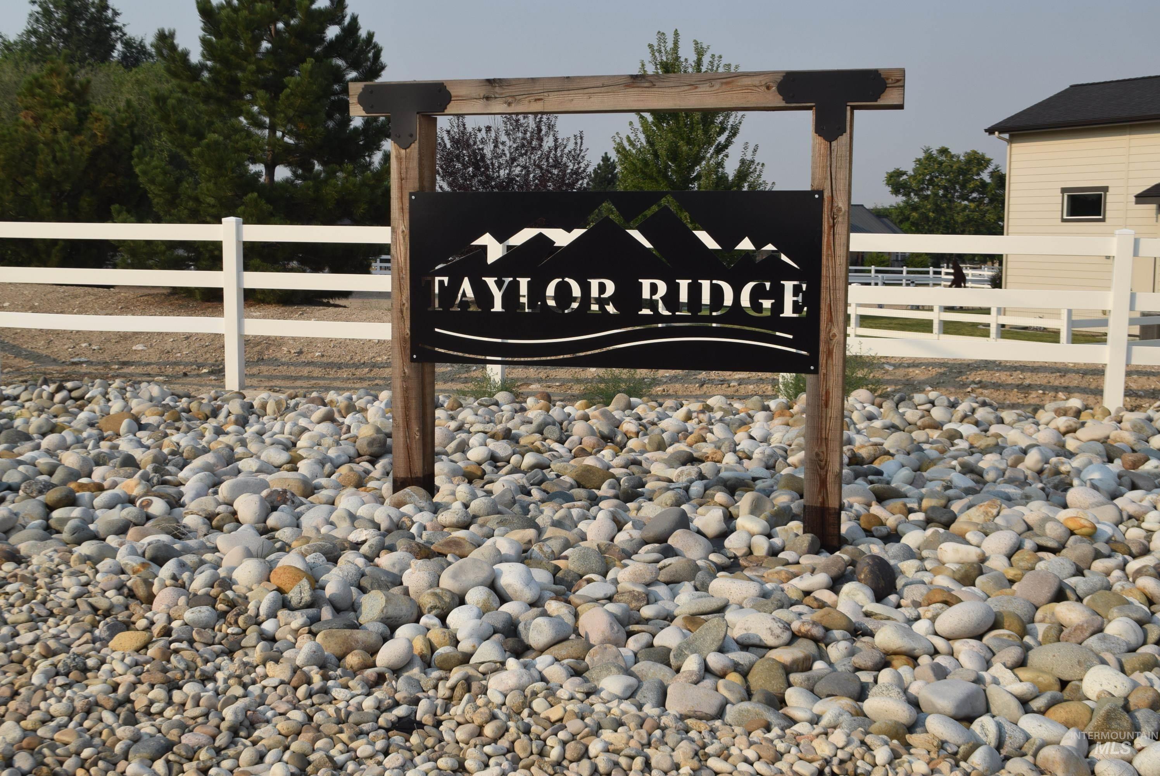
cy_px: 388
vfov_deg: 30.9
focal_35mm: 44
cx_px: 580
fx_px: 1403
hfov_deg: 44.9
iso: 200
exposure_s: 1/400
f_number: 10
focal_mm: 29
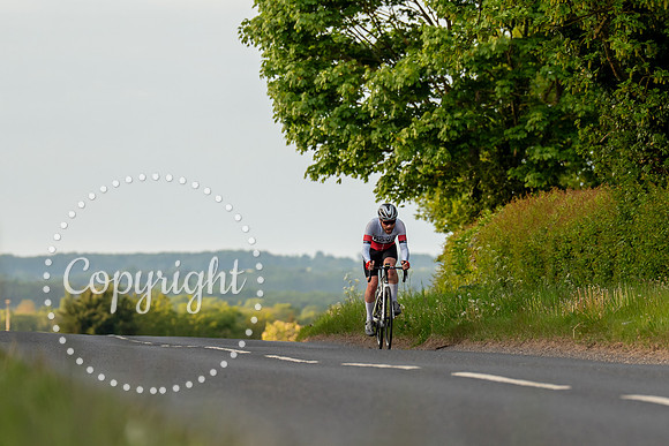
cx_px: 387
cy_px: 302
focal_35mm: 374
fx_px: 6944
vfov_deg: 3.7
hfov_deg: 5.5
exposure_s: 1/1000
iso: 800
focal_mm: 200
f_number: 4
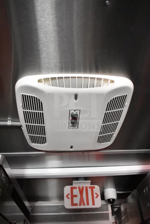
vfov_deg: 61.9
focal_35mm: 30
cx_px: 75
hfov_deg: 43.6
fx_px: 187
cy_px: 112
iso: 6400
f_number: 4
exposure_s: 1/60
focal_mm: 20
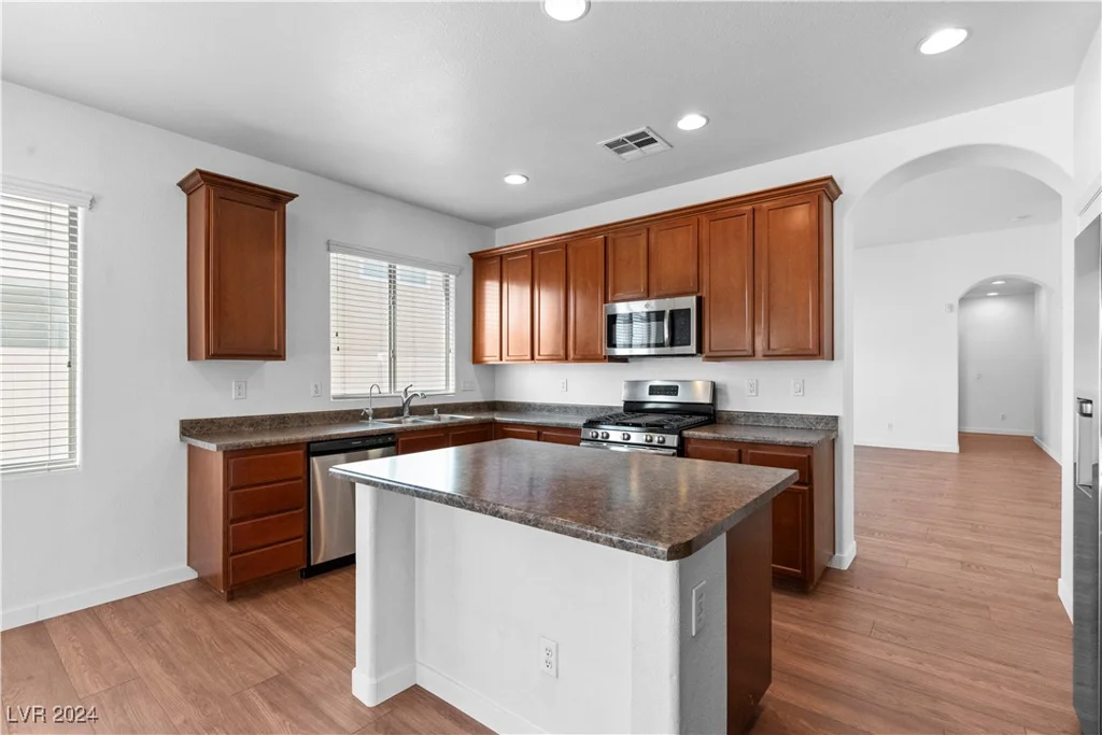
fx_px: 490
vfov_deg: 73.8
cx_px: 551
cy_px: 368
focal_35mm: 16
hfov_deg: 96.7
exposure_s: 1/100
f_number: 8
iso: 4000
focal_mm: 16
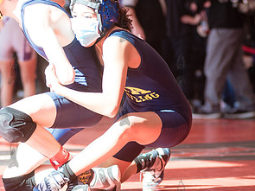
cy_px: 69
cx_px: 50
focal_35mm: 241
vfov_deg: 6.2
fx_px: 1775
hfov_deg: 8.2
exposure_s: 1/400
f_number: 3.5
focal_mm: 105
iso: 400
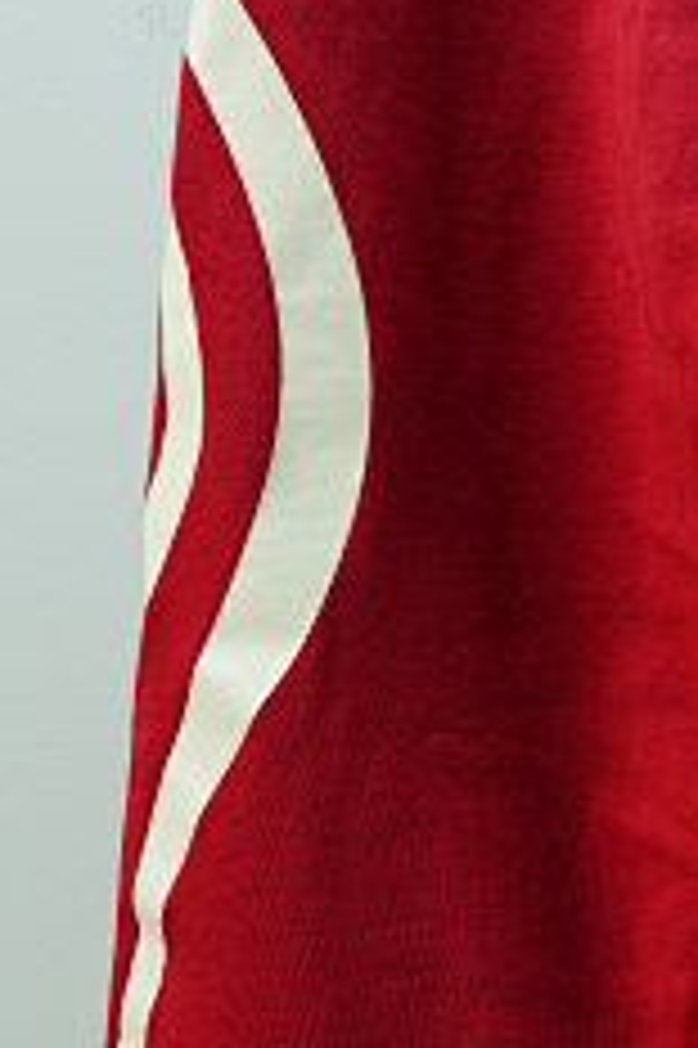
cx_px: 1153
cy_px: 598
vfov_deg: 12.3
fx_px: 4864
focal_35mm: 167
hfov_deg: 8.0
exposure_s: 1/160
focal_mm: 36
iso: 500
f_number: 5.6
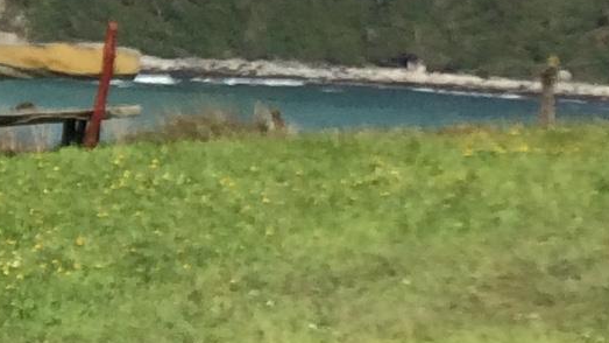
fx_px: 3181
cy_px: -26
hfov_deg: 10.3
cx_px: -516
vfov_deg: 6.1
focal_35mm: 197
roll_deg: -0.5
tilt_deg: -5.4
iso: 32
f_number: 2.2
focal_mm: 4.15
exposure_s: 1/2933
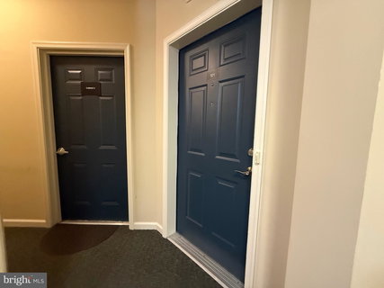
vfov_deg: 85.6
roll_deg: -1.1
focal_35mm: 14
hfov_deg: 102.1
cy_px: 144
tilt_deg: -5.5
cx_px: 192
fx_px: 155
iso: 800
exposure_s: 1/60
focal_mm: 2.22
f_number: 2.2
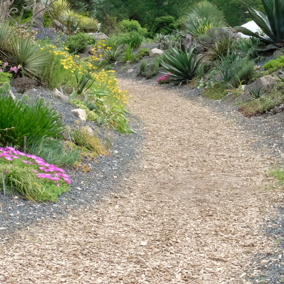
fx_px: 659
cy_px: 85
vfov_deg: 24.1
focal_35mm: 71
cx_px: 181
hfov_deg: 24.2
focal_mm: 25.4
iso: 6400
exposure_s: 1/1100
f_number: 16
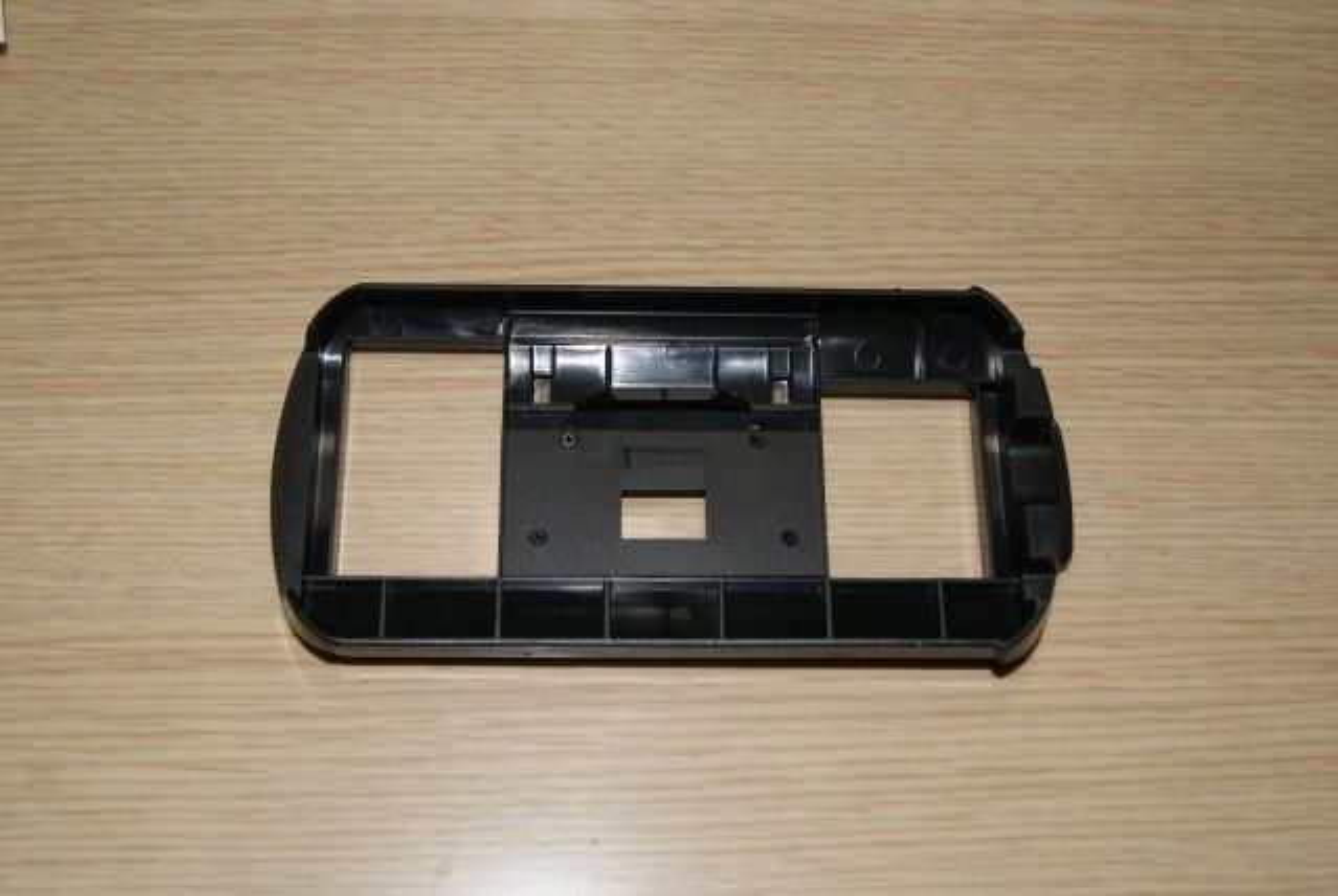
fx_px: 1563
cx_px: 669
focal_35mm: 42
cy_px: 448
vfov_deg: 32.0
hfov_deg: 46.3
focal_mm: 28
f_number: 5.6
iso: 400
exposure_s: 1/60
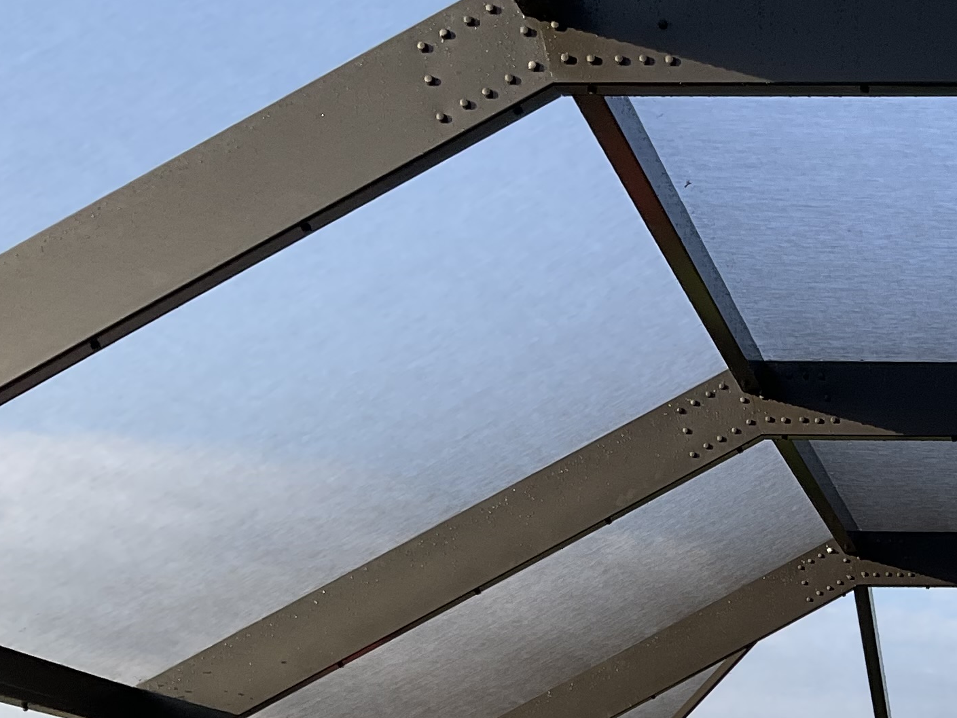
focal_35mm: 83
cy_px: 860
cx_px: 1113
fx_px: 2295
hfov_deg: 22.0
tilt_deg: +1.8
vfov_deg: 17.0
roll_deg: +0.0
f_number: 1.8
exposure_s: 1/303
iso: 16
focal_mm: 3
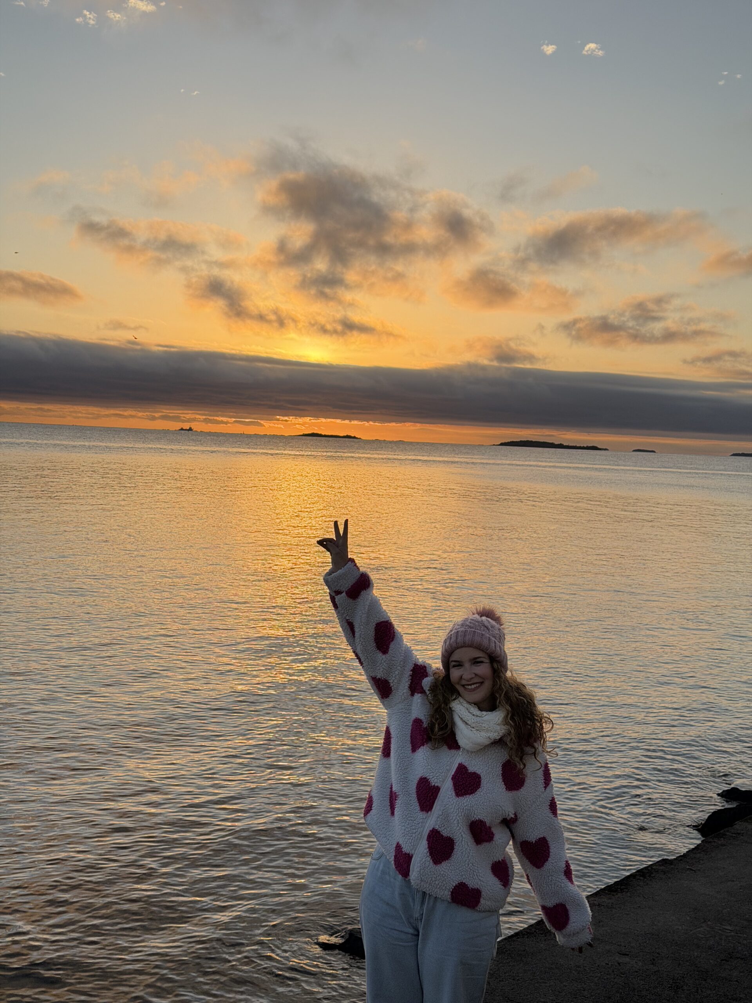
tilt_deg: -1.2
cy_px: 502
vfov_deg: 39.7
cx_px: 376
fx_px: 1390
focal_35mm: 48
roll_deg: -1.6
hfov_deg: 30.3
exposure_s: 1/3226
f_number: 1.78
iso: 100
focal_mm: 6.76
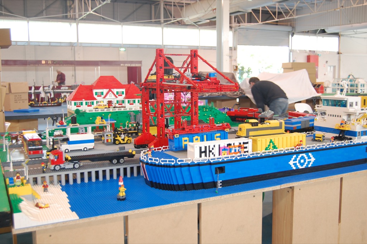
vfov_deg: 34.2
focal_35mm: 39
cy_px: 122
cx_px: 184
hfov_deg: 49.6
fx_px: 397
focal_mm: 26
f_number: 4
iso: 400
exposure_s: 1/13
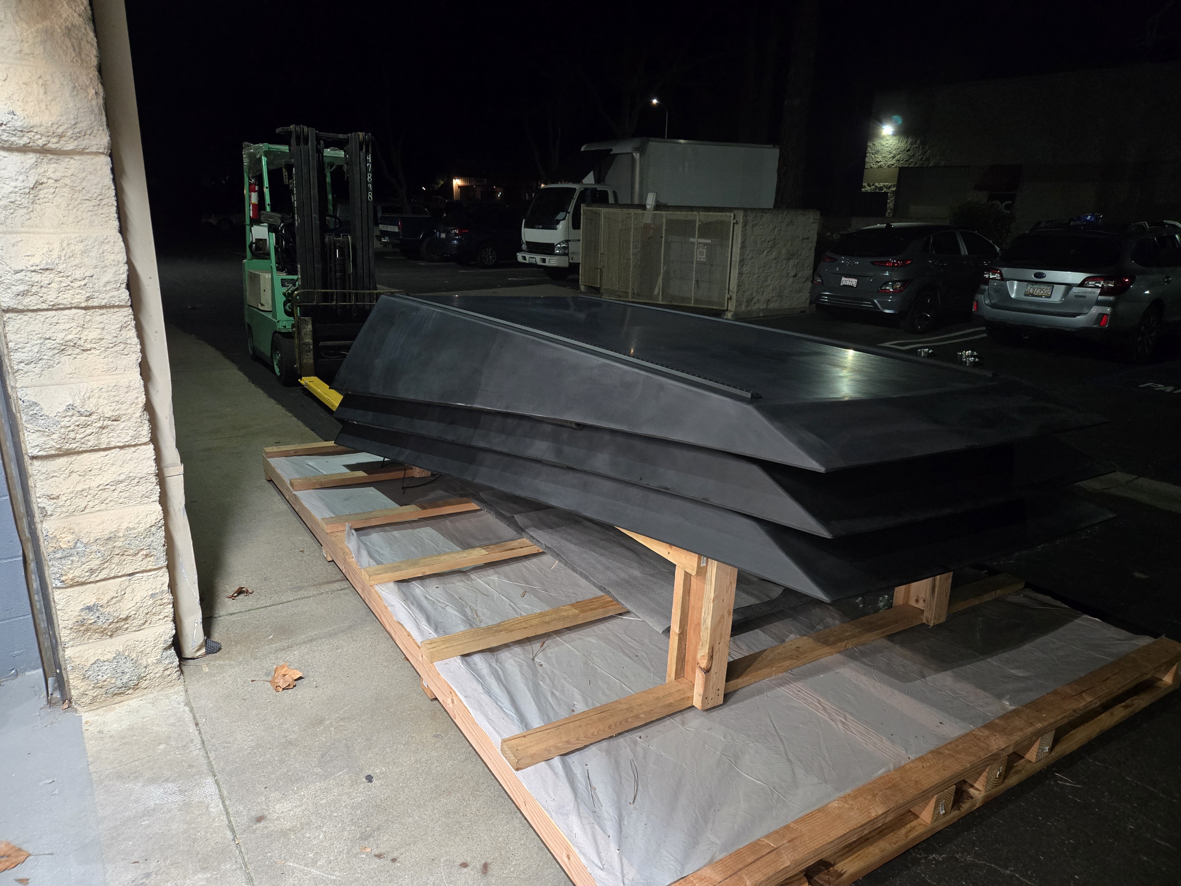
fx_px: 785
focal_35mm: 23
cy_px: 443
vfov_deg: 58.9
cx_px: 590
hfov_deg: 73.9
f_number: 1.8
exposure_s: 1/60
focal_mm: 5.4
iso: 800
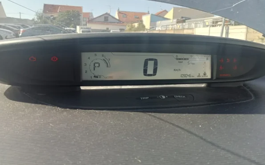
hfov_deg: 62.9
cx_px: 133
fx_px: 217
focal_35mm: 30
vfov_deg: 41.8
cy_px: 75
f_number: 2.2
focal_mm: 3.46
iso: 100
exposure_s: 1/288
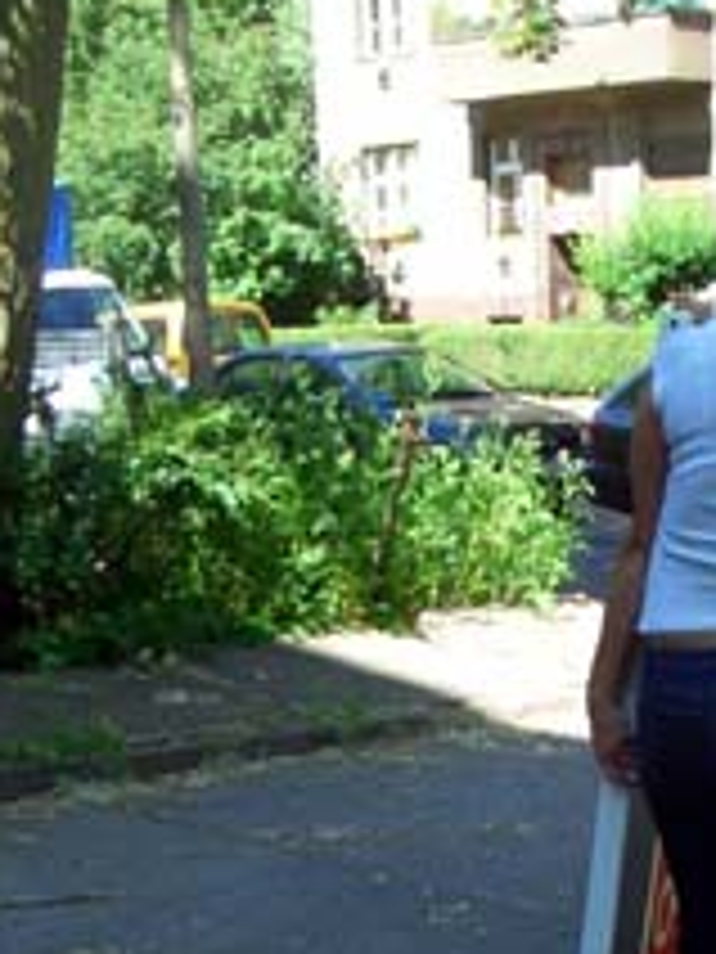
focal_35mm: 91
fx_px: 2510
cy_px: 837
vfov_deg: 21.1
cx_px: 696
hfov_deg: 16.0
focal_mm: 5.8
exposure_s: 1/125
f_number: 4.3
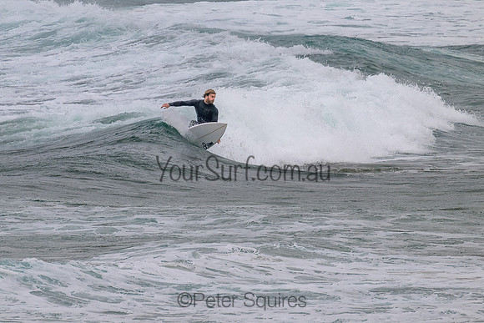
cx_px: 196
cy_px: 141
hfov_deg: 1.9
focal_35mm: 1091
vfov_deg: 1.3
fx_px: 14676
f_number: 11
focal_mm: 800
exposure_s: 1/2000
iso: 500
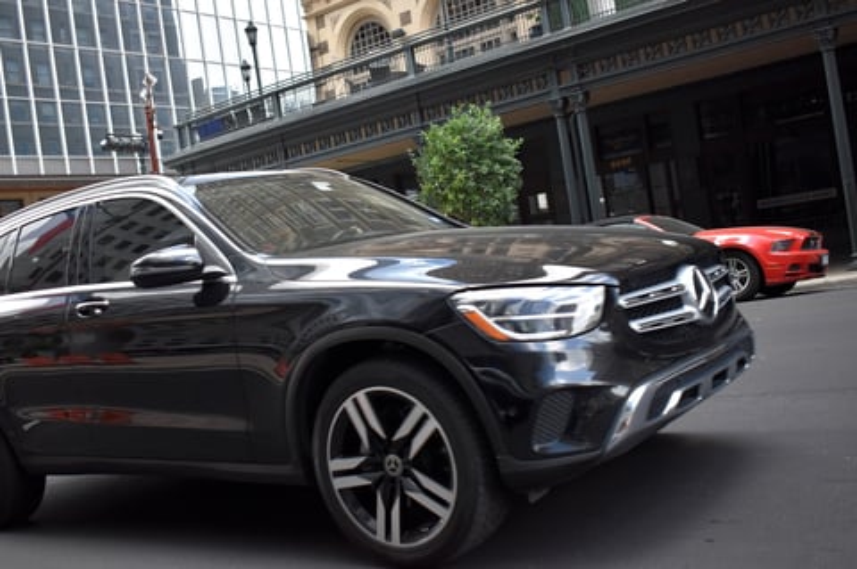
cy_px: 284
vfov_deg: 34.1
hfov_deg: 49.6
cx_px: 428
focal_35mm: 39
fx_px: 927
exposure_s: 1/640
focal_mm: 26
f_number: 4
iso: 800
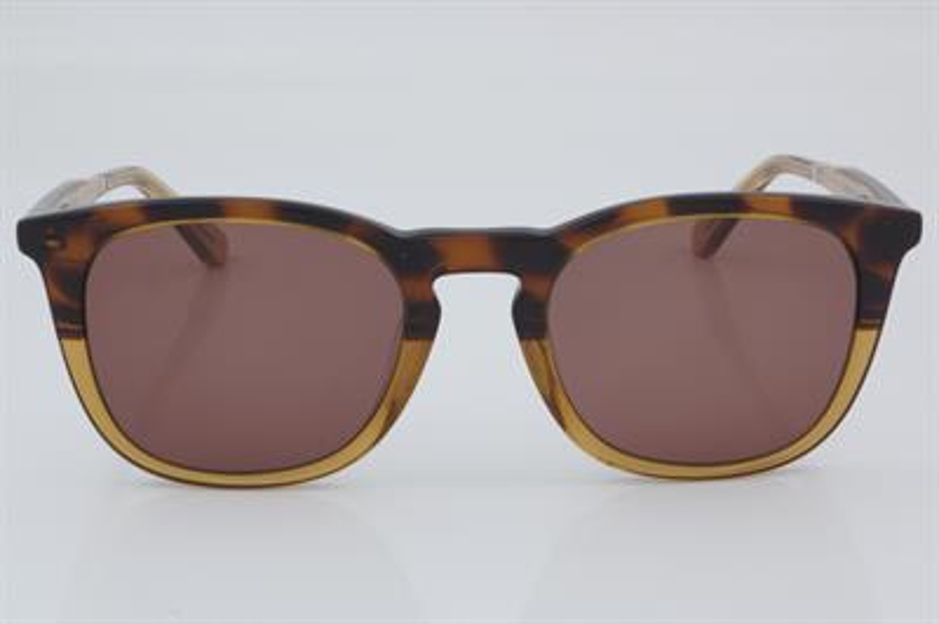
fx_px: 2150
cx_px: 470
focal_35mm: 82
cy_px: 312
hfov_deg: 24.6
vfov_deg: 16.5
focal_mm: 55
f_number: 32
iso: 100
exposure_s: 1/4
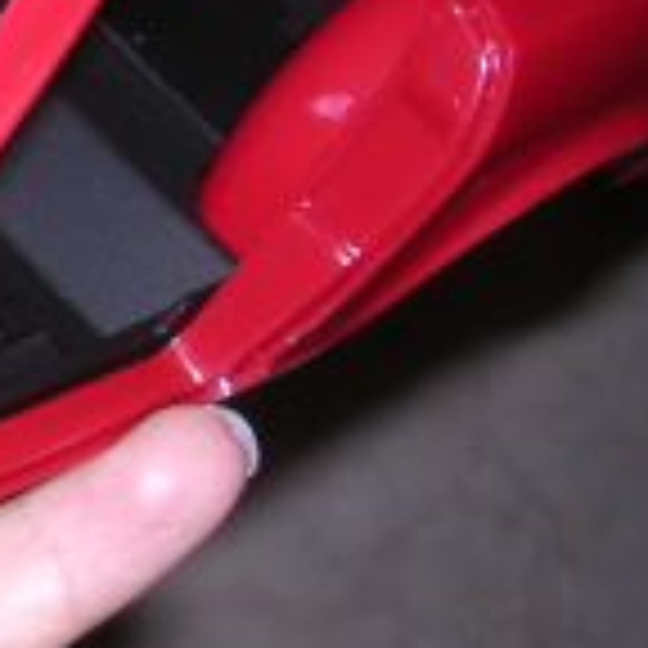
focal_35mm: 149
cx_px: -662
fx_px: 3156
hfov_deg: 10.7
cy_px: 158
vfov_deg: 11.7
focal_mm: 5.8
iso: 100
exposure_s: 1/60.1
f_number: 2.8
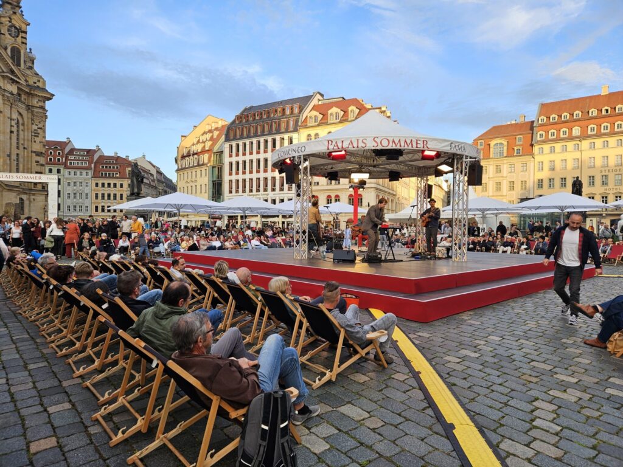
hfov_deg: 73.9
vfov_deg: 58.9
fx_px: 414
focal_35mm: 23
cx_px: 312
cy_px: 234
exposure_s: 1/225
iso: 25
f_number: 1.8
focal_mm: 5.4
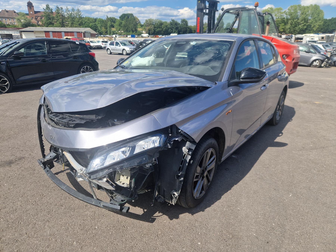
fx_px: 223
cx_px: 168
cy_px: 126
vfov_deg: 58.9
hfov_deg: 73.9
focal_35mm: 23
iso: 50
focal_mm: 5.4
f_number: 1.8
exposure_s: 1/1250
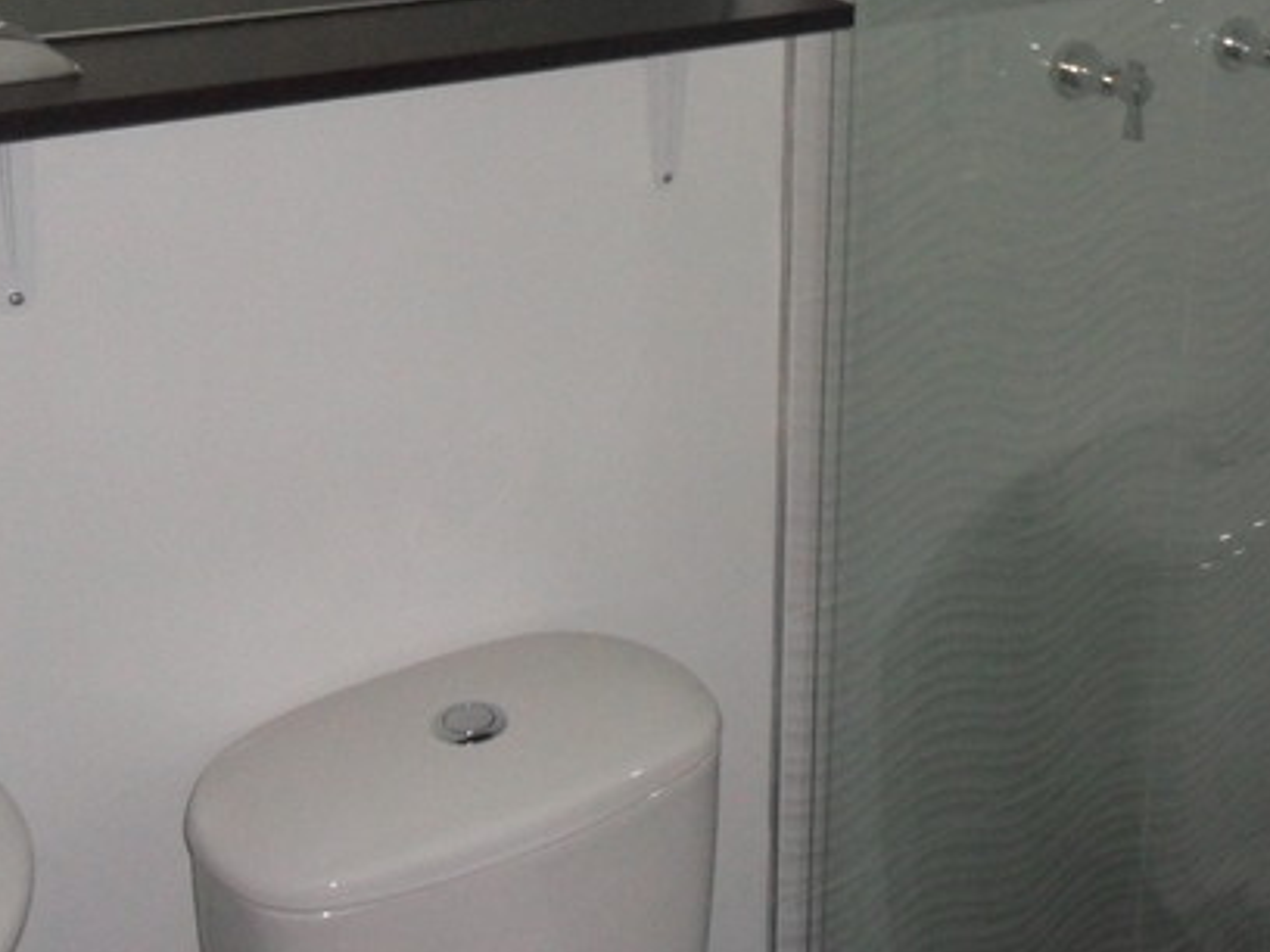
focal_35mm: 53
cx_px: 1021
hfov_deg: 35.0
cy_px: 118
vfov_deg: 26.7
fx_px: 1944
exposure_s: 1/45
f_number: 3.5
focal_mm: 4.9
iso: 400
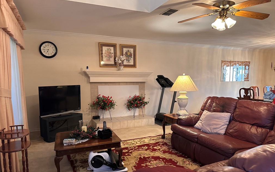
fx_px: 195
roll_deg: -0.3
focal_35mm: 26
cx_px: 139
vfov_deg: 47.4
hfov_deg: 70.4
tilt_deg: -5.9
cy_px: 100
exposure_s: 1/60
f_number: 1.78
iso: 500
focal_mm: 6.86
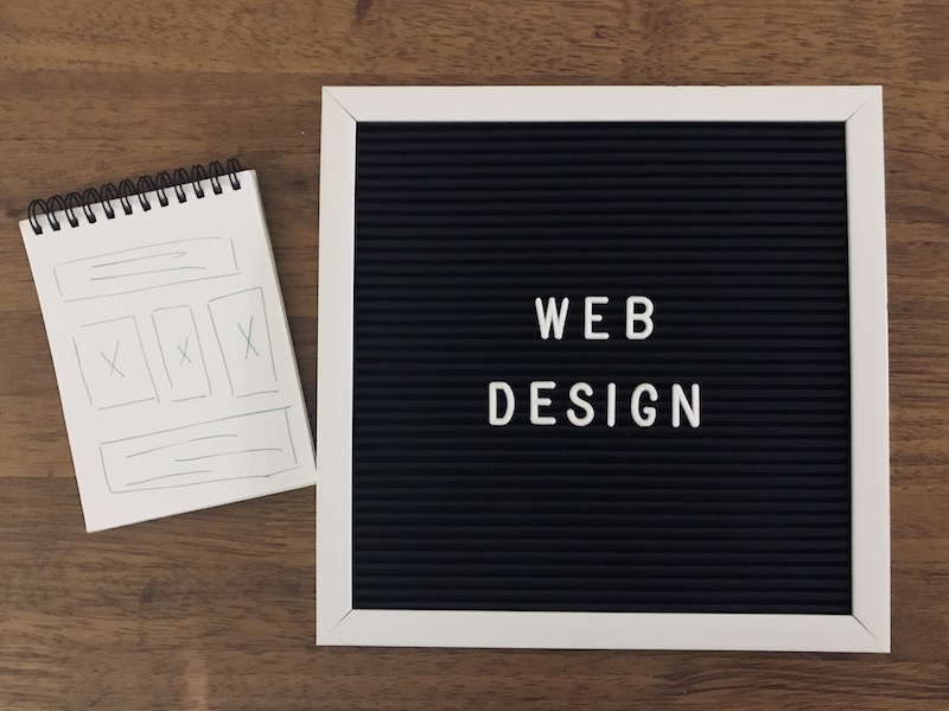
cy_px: 356
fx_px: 767
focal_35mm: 28
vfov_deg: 49.7
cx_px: 474
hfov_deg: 63.5
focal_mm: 3.99
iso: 100
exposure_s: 1/4
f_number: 1.8
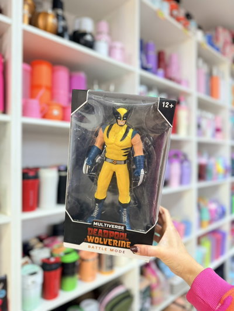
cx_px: 117
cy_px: 156
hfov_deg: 56.8
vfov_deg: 71.6
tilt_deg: +0.1
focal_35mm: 24
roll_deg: -0.7
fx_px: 216
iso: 400
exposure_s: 1/50
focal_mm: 6.76
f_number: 1.78
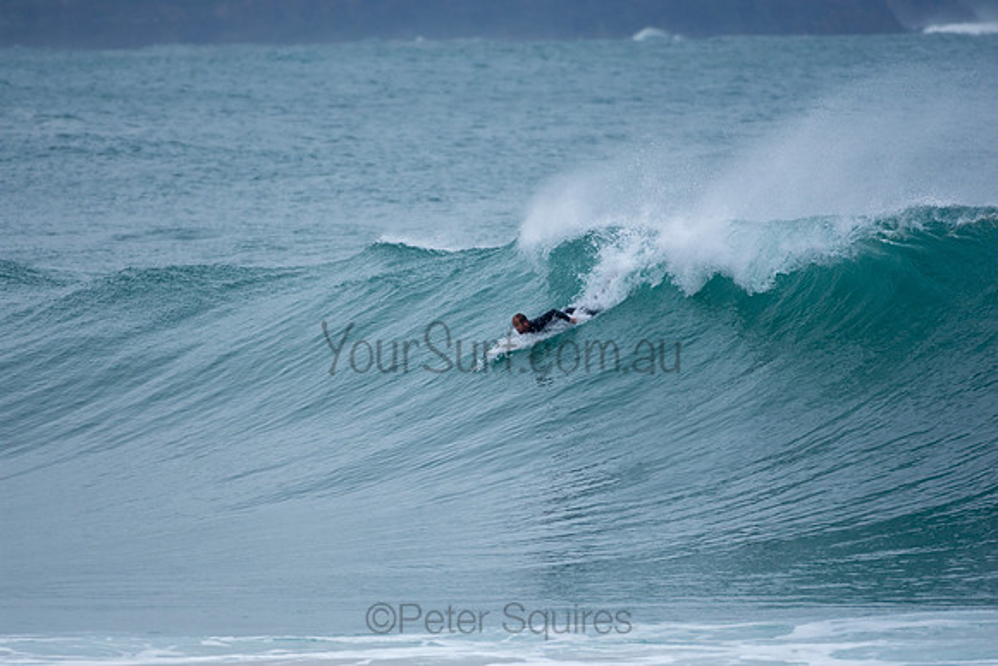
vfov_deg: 1.8
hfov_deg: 2.7
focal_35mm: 750
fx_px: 20796
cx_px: 499
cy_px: 333
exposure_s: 1/1000
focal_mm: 500
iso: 250
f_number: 5.6
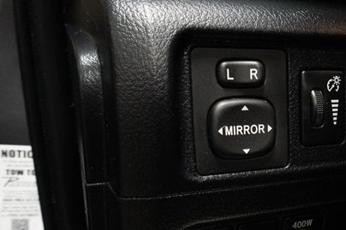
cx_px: 260
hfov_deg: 48.7
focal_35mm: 38
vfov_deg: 34.5
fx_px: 365
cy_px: 162
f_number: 9
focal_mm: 16
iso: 6400
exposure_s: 1/25
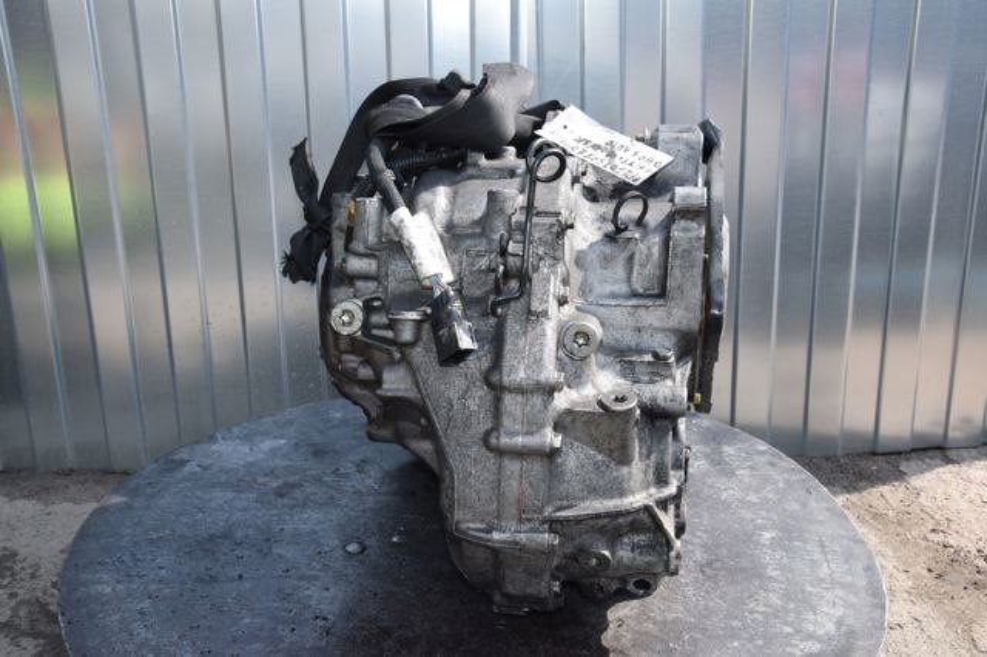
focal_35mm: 39
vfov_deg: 34.2
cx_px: 494
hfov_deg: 49.6
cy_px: 328
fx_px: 1069
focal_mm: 26
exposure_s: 1/200
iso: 800
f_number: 14
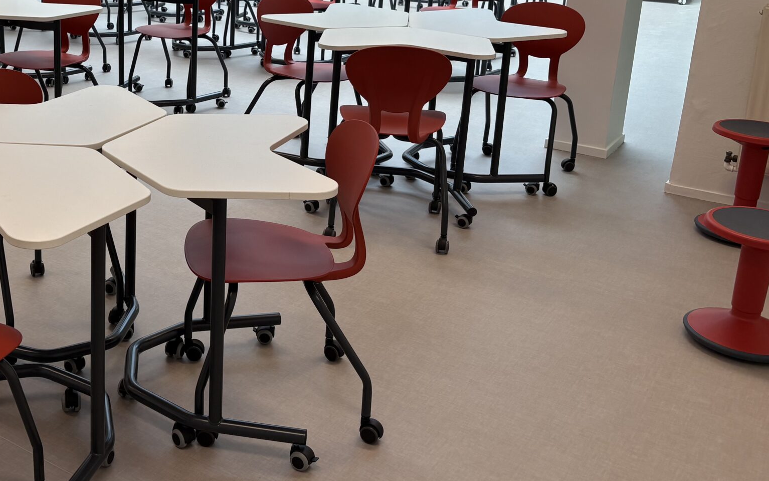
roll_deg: -0.2
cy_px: 116
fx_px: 964
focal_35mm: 46
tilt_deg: -15.5
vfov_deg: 27.6
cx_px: 153
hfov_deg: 41.6
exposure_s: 1/171
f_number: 1.6
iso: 40
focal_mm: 5.96
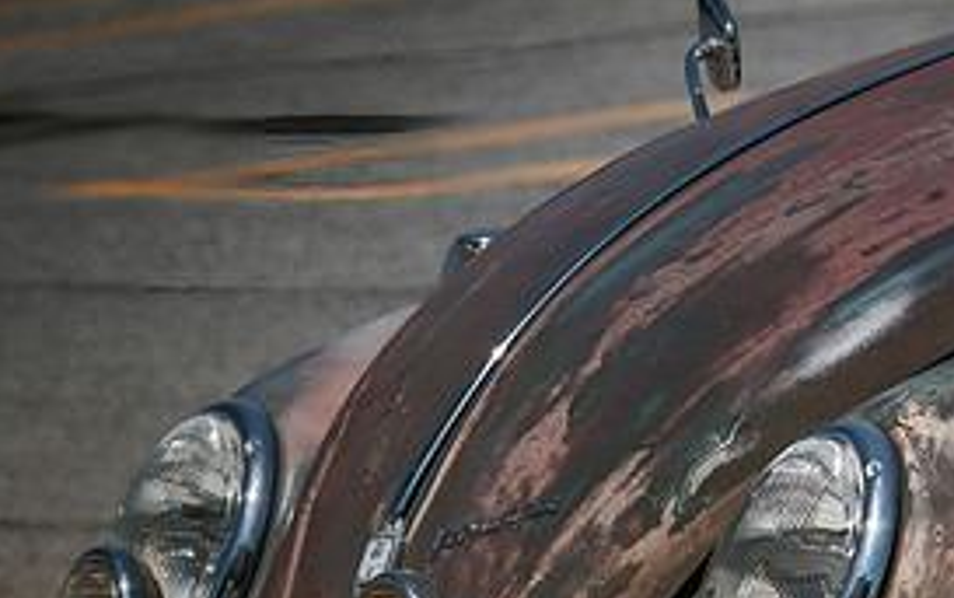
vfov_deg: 2.0
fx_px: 16858
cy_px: 502
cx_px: 860
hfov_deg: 3.2
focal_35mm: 648
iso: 125
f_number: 8
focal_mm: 199.3
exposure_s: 1/160
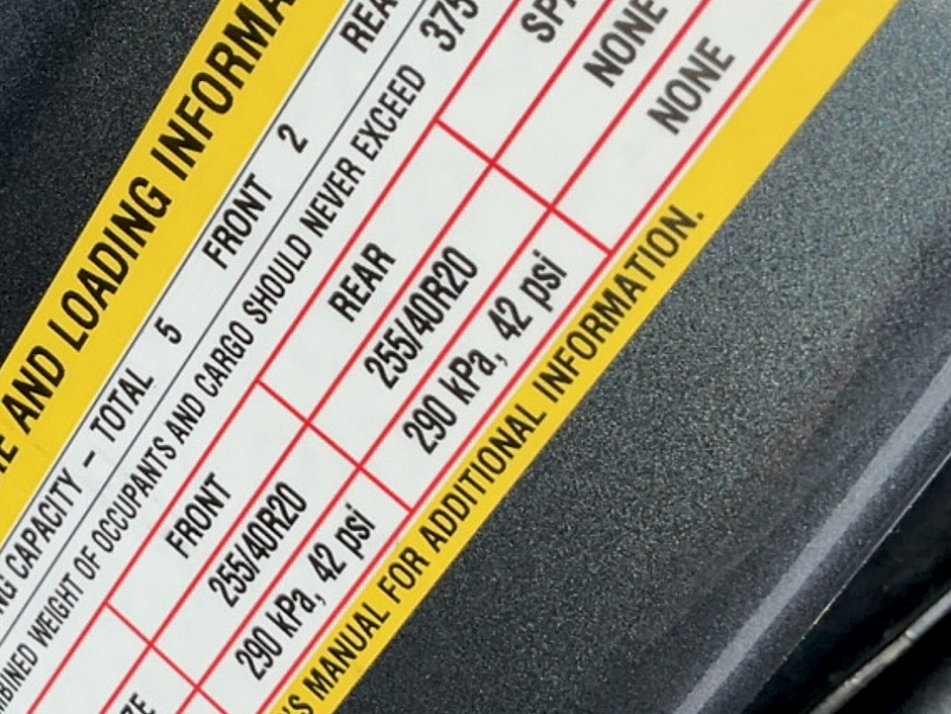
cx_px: 185
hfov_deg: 36.2
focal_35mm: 51
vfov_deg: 28.6
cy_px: 382
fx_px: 1401
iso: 32
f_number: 1.8
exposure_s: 1/60
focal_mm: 3
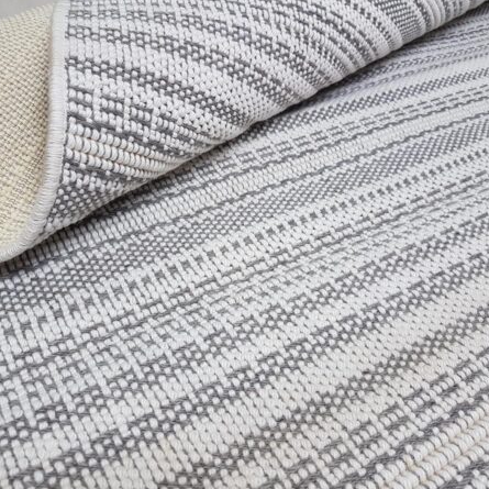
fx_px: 495
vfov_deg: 52.5
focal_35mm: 31
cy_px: 244
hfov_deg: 52.5
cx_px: 242
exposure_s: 1/100
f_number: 1.7
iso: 80
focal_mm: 4.2
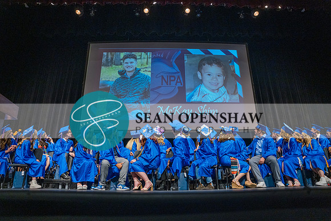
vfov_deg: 53.2
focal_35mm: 24
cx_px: 166
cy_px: 110
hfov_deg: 73.7
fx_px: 221
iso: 2500
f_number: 2.8
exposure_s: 1/160
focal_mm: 24
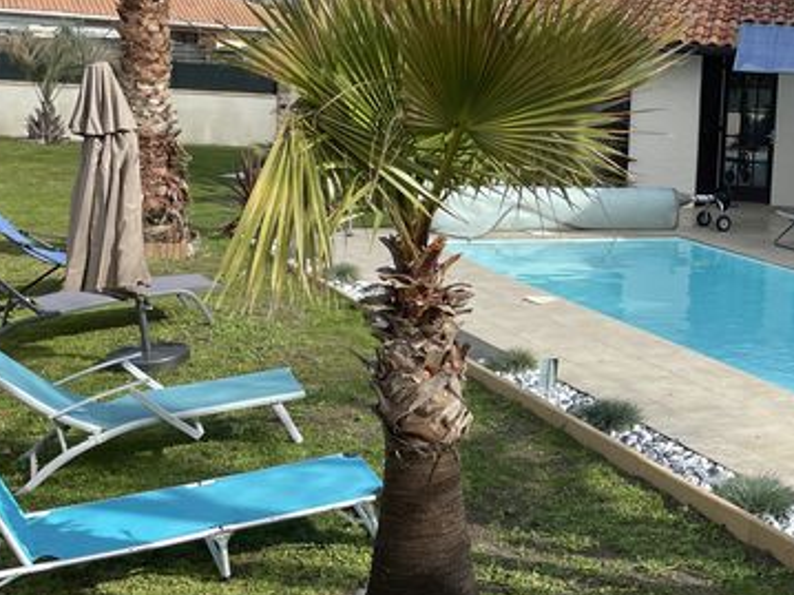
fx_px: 1330
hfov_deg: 31.0
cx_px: 779
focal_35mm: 58
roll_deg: -3.9
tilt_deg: -8.0
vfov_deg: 25.2
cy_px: 265
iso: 32
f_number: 1.6
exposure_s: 1/2747
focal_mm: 4.2
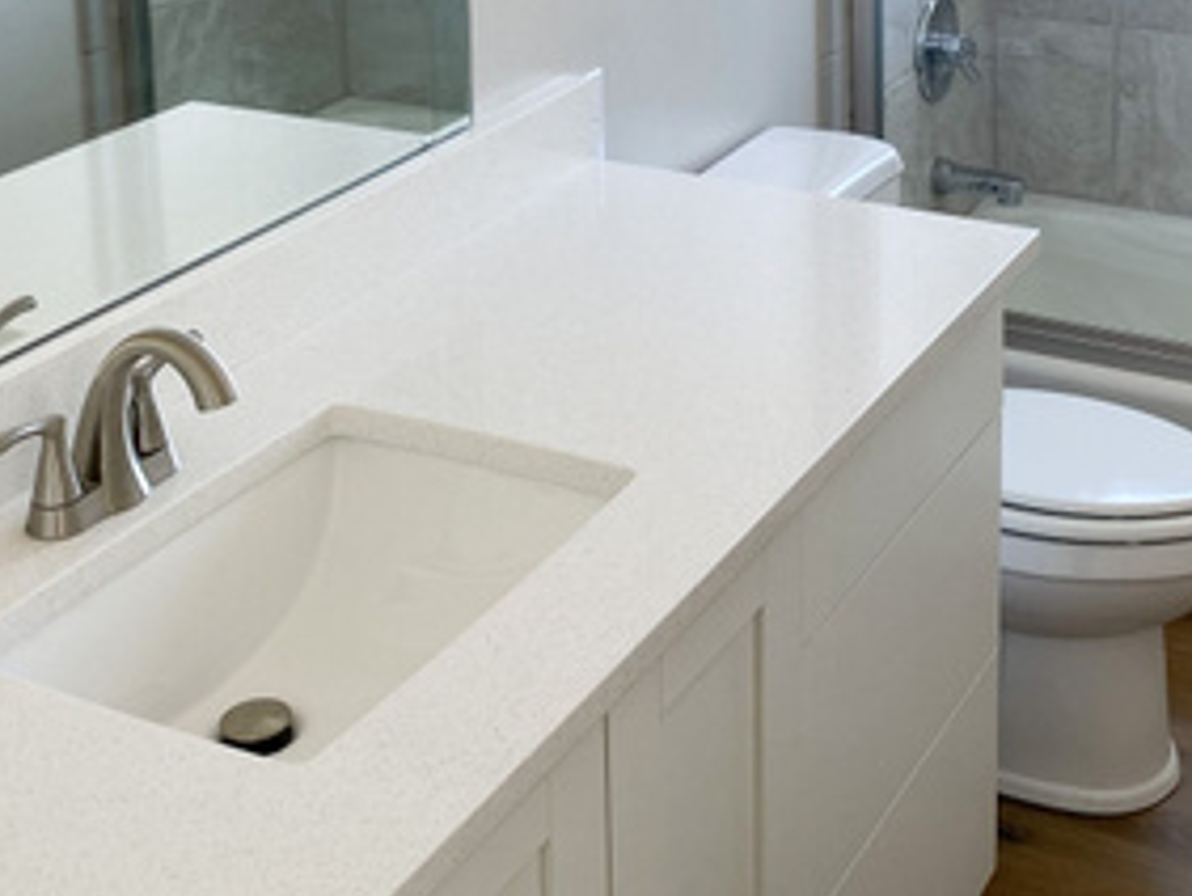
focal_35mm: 59
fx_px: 2033
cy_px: -85
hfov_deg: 32.5
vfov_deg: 23.4
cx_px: 740
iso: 80
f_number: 1.8
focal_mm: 4.25
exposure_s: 1/120
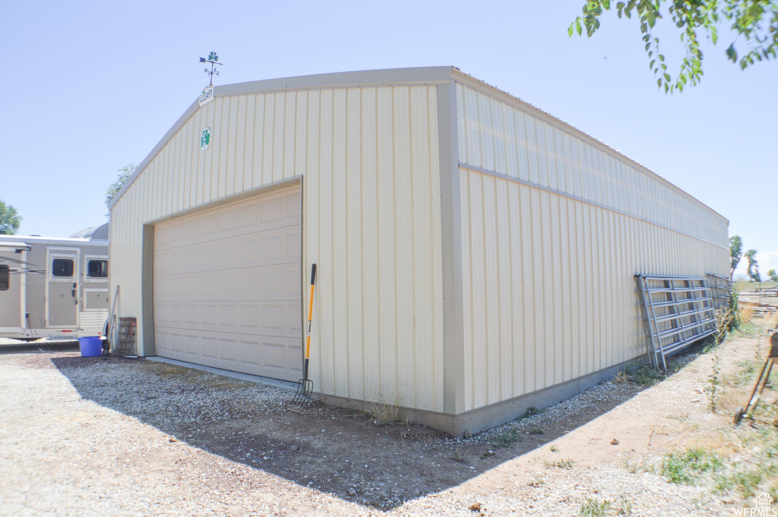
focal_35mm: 36
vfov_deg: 36.8
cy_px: 258
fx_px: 777
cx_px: 389
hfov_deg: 53.2
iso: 100
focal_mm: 24
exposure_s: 1/200
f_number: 7.1
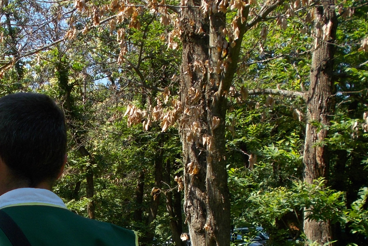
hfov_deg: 29.0
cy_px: 228
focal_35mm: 68
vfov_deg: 19.6
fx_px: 695
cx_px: 72
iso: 80
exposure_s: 1/400
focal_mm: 4.6
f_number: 3.2
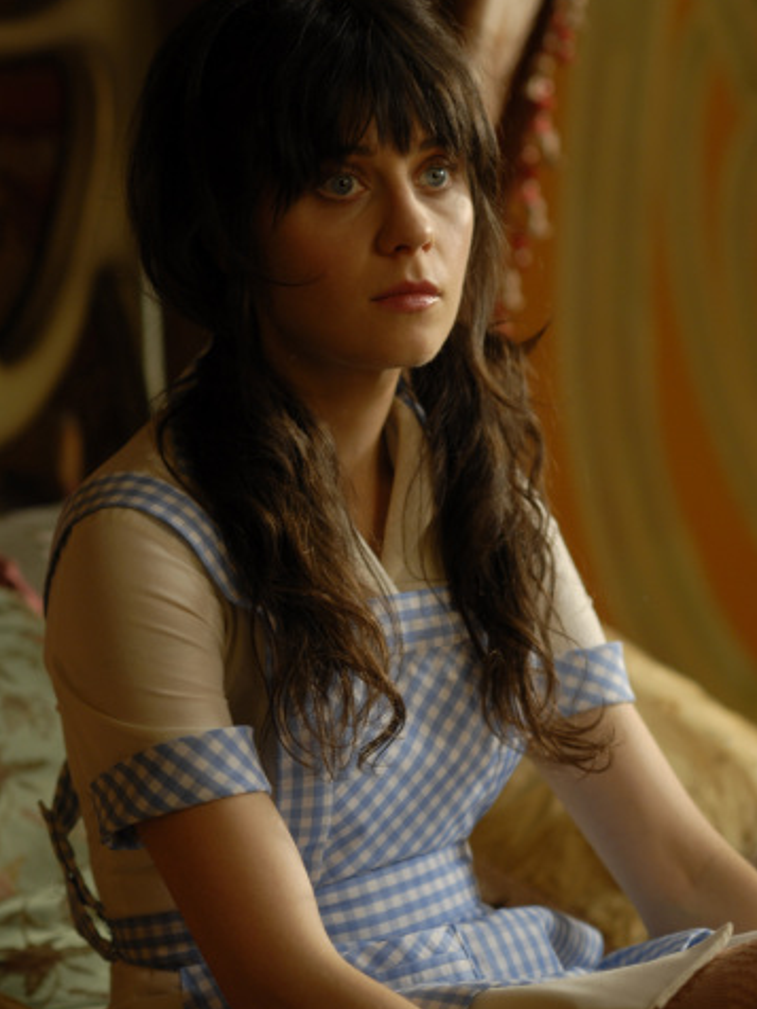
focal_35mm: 139
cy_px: 537
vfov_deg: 14.2
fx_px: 4040
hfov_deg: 10.7
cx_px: 378
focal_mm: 85
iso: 250
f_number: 2.5
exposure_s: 1/100
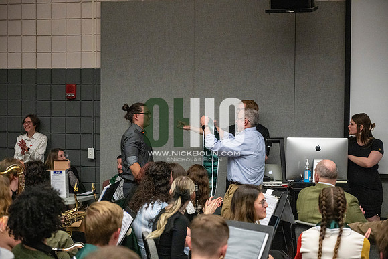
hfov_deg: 28.8
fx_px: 755
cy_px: 130
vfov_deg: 19.5
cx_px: 194
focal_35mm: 70
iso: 10000
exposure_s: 1/500
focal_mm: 70
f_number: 4
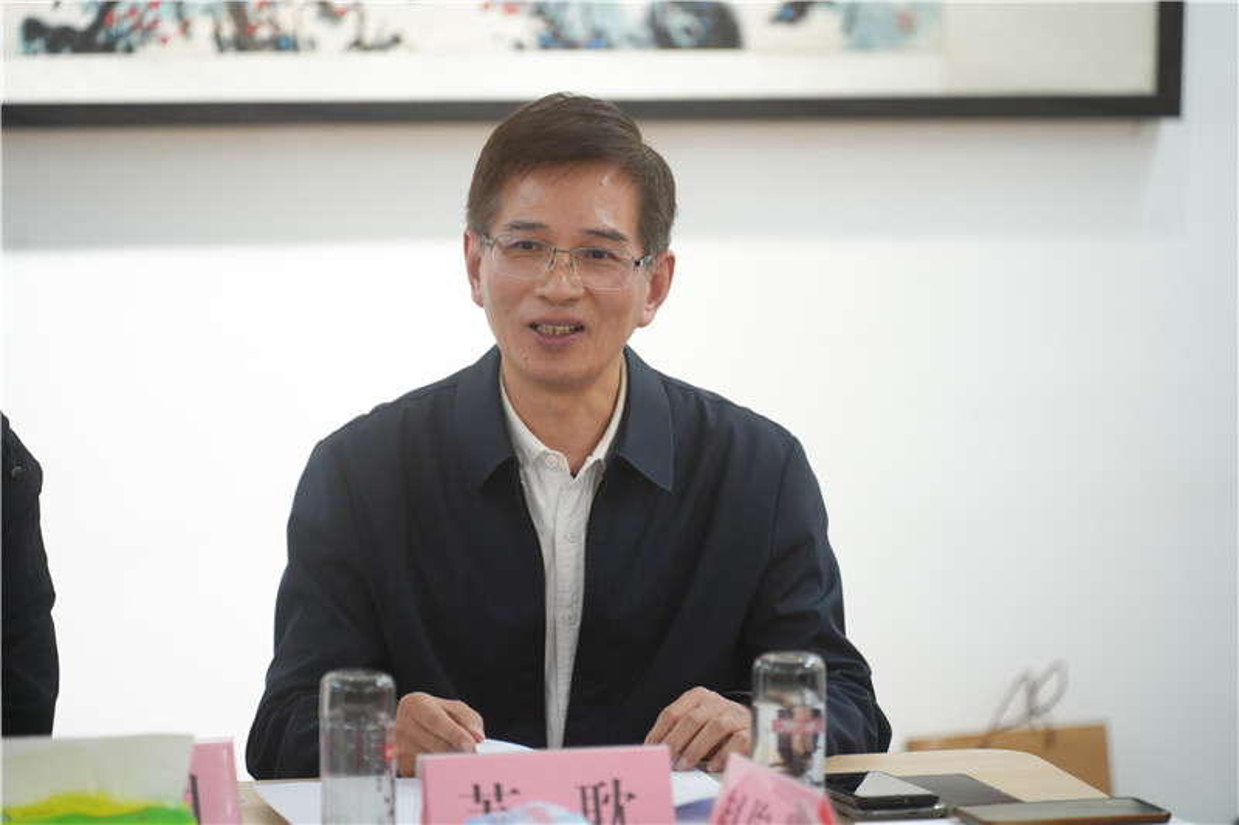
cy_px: 412
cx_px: 620
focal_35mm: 150
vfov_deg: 9.1
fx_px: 5161
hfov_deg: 13.7
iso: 1250
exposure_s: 1/200
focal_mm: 150
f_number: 2.8
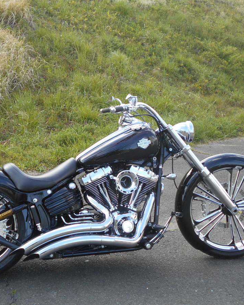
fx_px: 460
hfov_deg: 29.6
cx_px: 102
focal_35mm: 51
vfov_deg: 36.7
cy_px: 152
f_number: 3.9
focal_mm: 6.7
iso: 125
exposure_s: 1/250
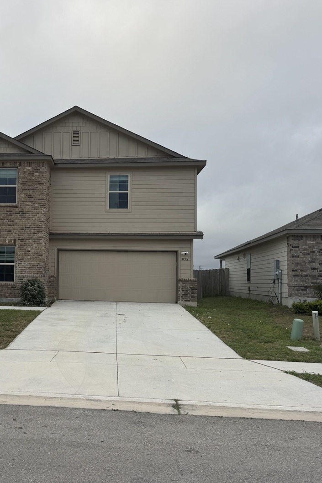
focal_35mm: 34
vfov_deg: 55.8
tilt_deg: +3.5
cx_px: 58
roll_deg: -1.9
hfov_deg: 37.3
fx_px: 456
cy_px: 244
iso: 80
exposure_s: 1/2105
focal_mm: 6.76
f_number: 1.78
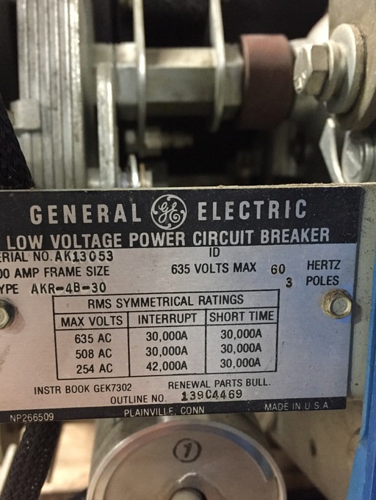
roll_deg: -0.1
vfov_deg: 53.9
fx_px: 492
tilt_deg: -16.3
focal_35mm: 34
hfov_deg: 41.7
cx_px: 159
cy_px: 268
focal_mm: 4.15
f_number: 2.2
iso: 500
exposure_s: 1/15
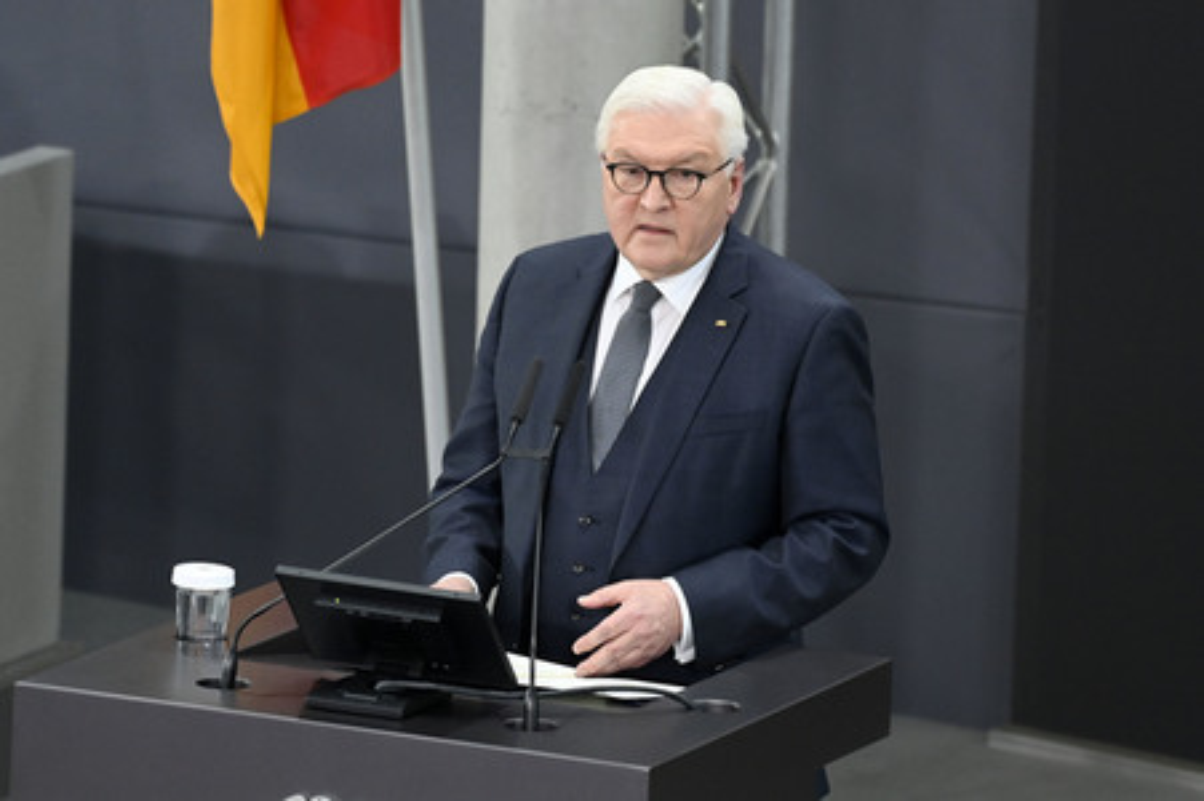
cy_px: 400
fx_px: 10026
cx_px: 602
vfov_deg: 4.6
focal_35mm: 300
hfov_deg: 6.9
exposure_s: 1/400
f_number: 5.6
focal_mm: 300
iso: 8000
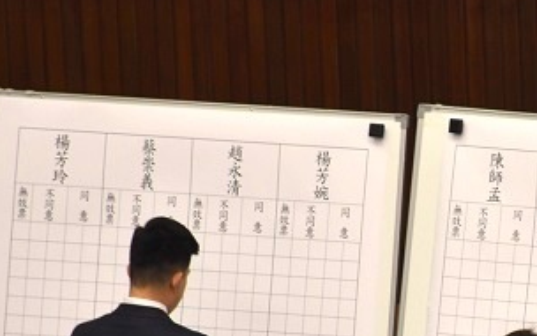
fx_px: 8766
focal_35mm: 599
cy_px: 242
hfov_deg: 3.5
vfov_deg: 2.2
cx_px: 627
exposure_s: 1/60
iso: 800
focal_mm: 140
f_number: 5.6
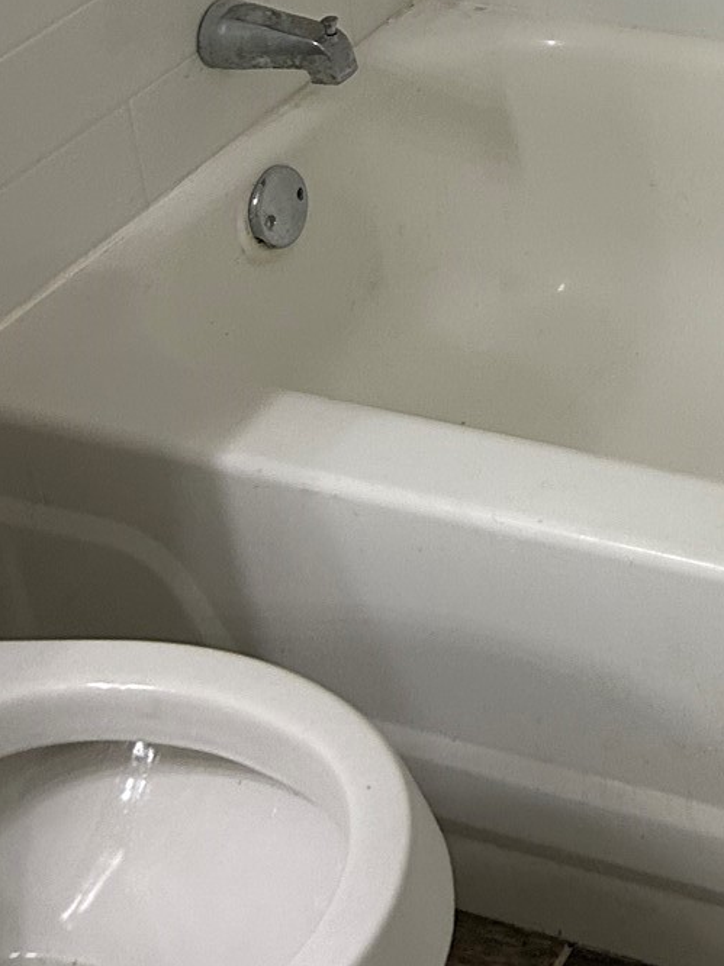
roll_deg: +1.4
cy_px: -425
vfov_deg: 21.2
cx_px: 1019
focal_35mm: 80
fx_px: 2232
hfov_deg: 17.0
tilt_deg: -15.2
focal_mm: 5.7
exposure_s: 1/120
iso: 100
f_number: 1.5
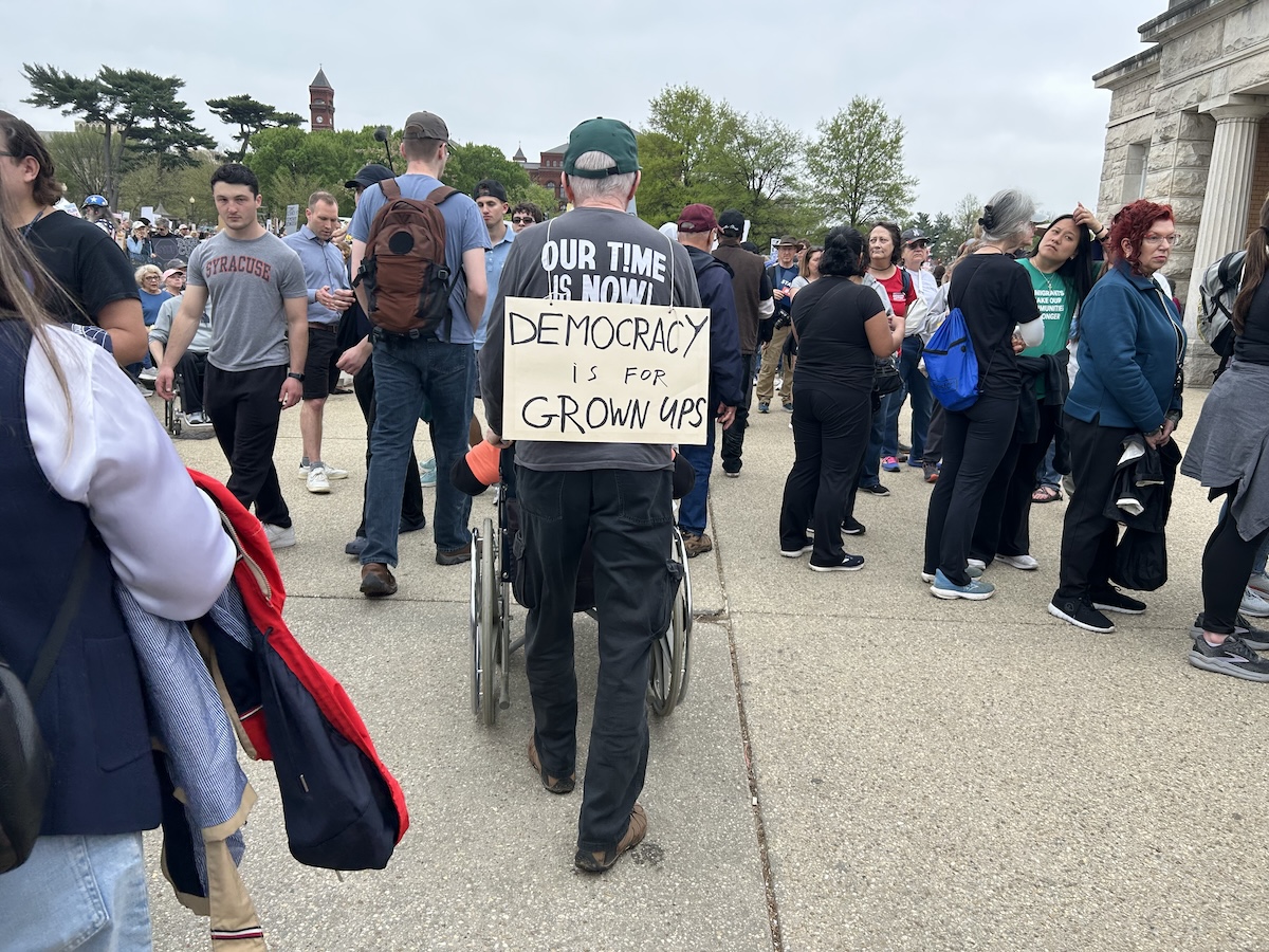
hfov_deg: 67.3
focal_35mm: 26
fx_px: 953
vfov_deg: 53.1
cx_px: 634
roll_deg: -2.7
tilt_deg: -10.8
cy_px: 476
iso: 50
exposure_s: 1/743
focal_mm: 5.7
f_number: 1.5
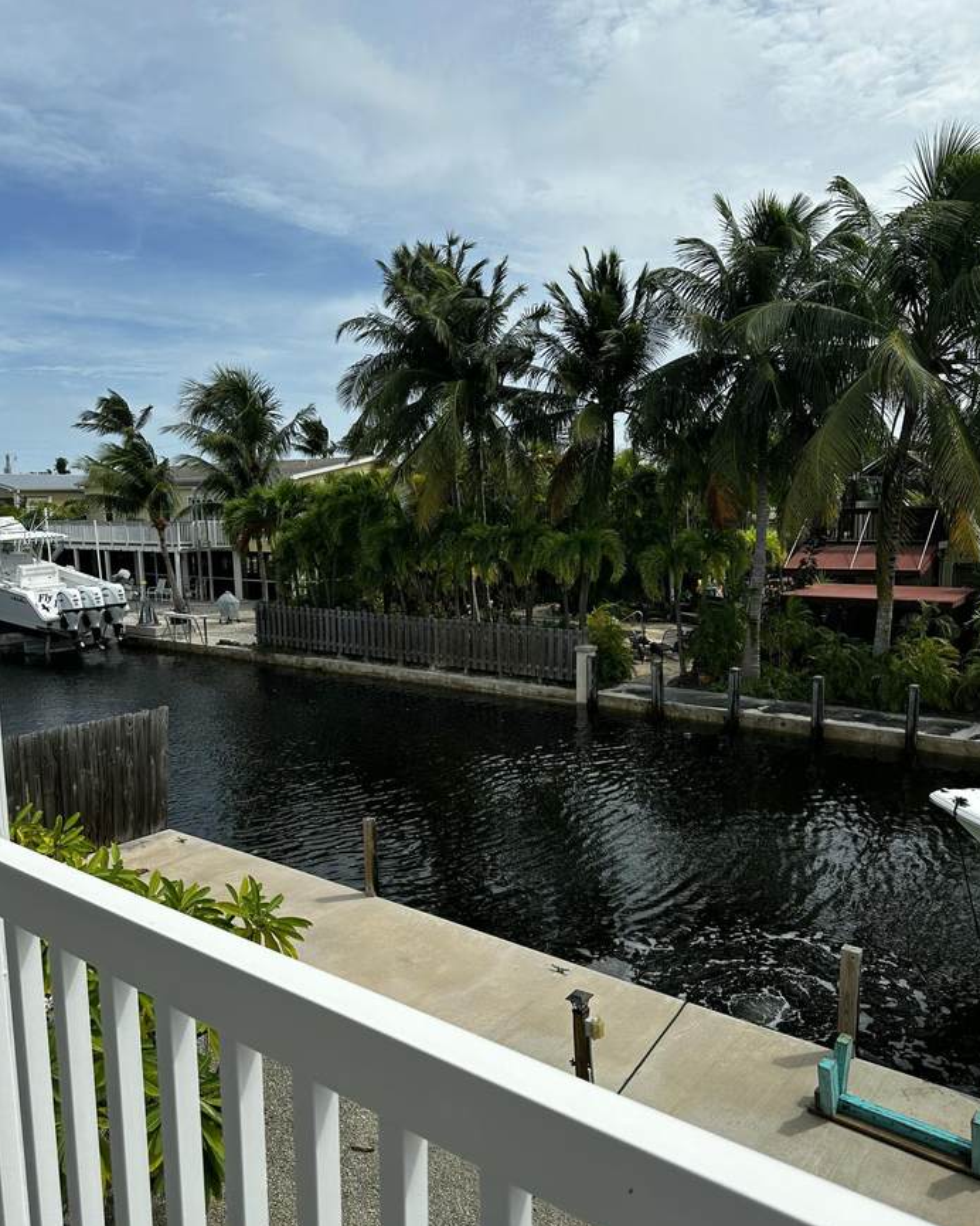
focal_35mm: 26
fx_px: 943
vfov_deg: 66.0
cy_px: 653
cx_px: 486
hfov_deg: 54.9
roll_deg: +0.8
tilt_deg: -8.9
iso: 80
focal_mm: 6.86
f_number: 1.78
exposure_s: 1/6623
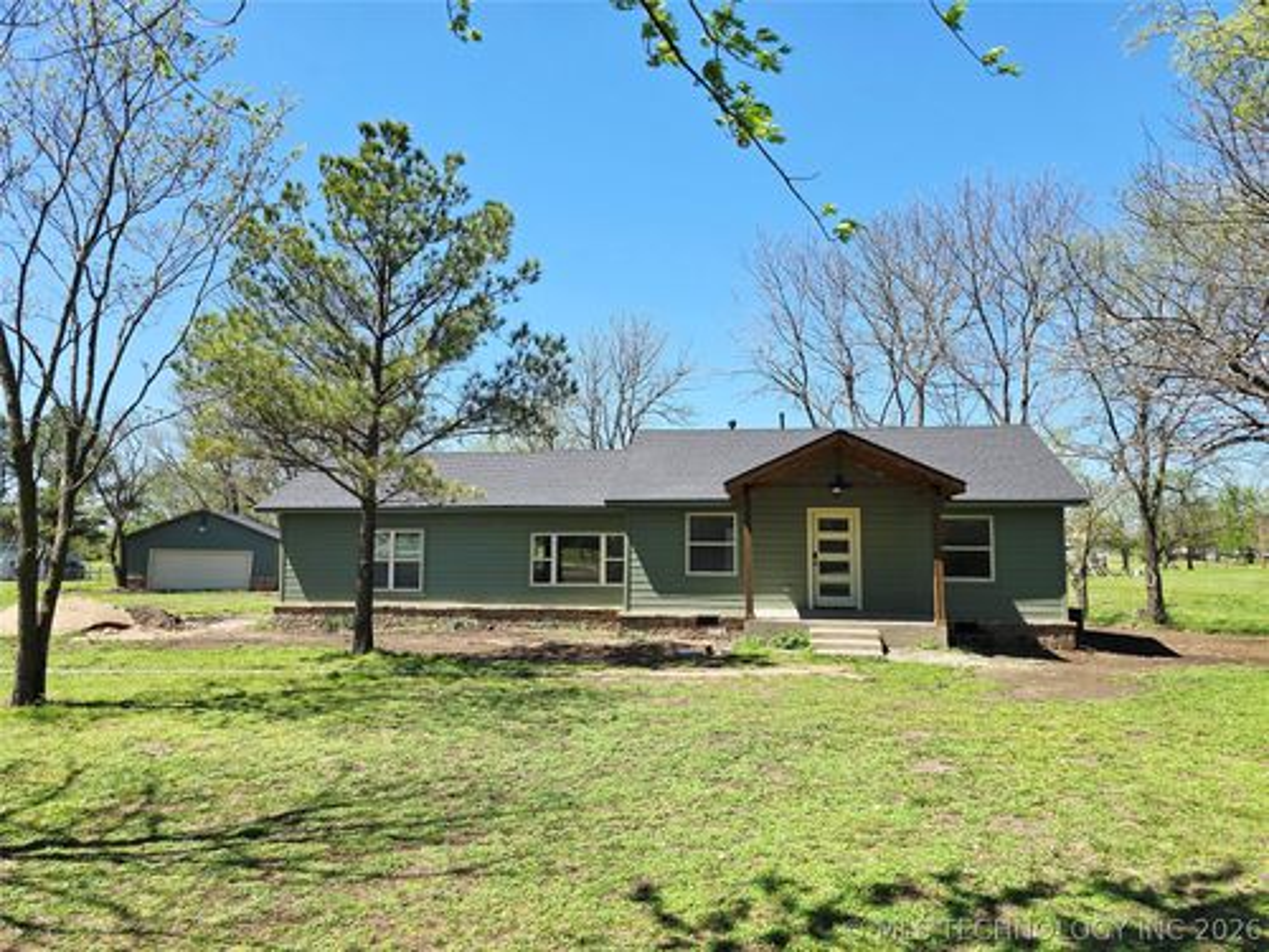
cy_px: 476
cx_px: 634
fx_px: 843
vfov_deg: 58.9
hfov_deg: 73.9
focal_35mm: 23
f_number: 1.7
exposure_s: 1/667
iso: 12
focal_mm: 6.3
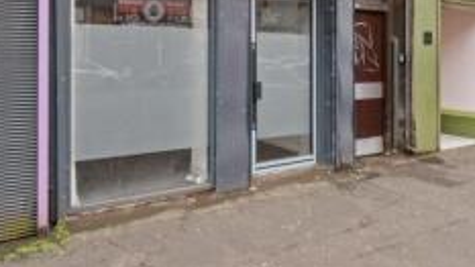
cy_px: 46
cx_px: 245
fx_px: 378
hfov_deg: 64.3
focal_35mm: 30
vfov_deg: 37.3
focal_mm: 14
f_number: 8
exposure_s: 1/125
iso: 640
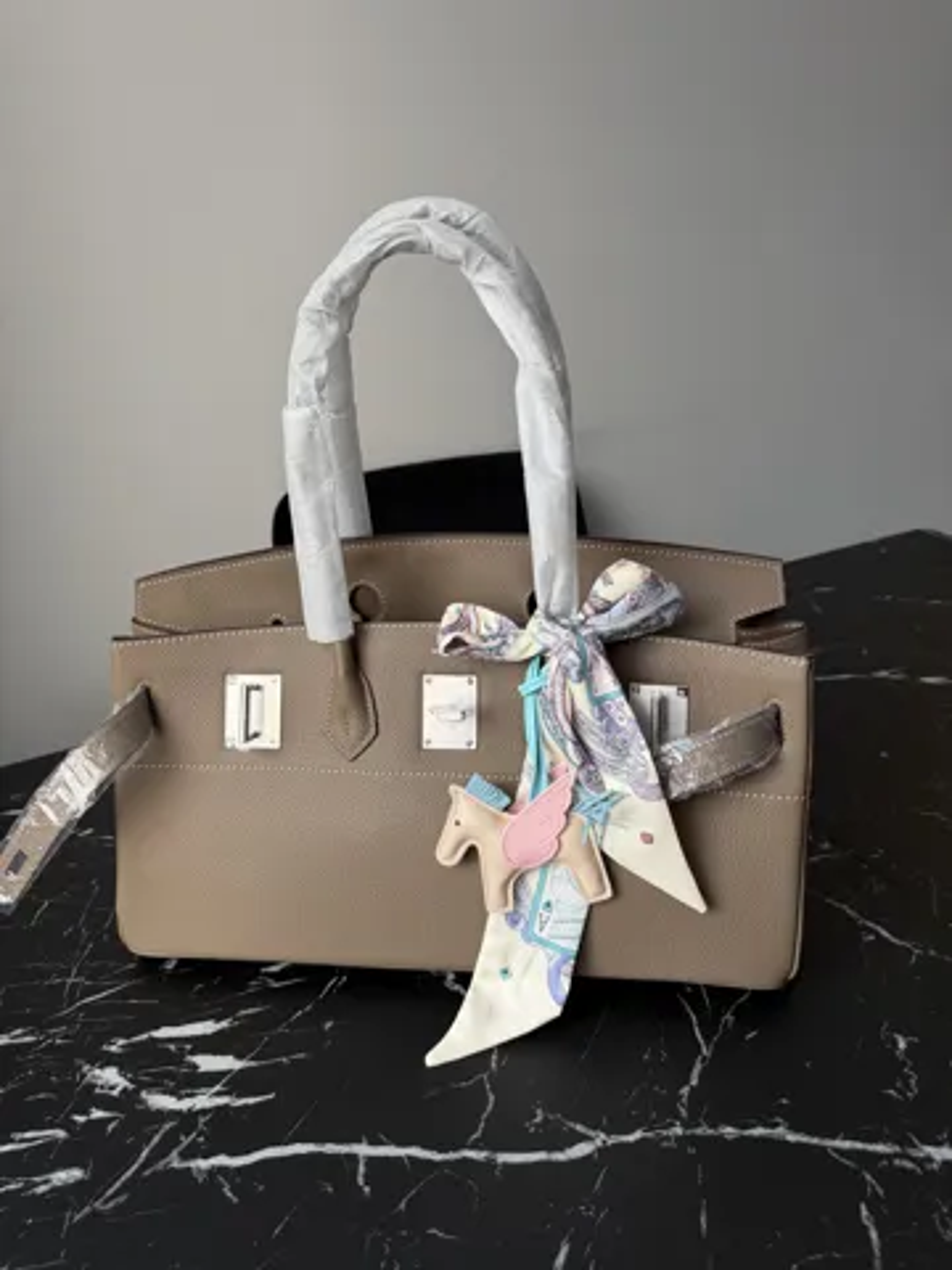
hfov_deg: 56.8
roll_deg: +1.1
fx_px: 880
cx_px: 476
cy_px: 635
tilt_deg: -27.3
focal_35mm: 24
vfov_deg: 71.6
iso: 200
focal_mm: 6.76
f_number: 1.78
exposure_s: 1/94
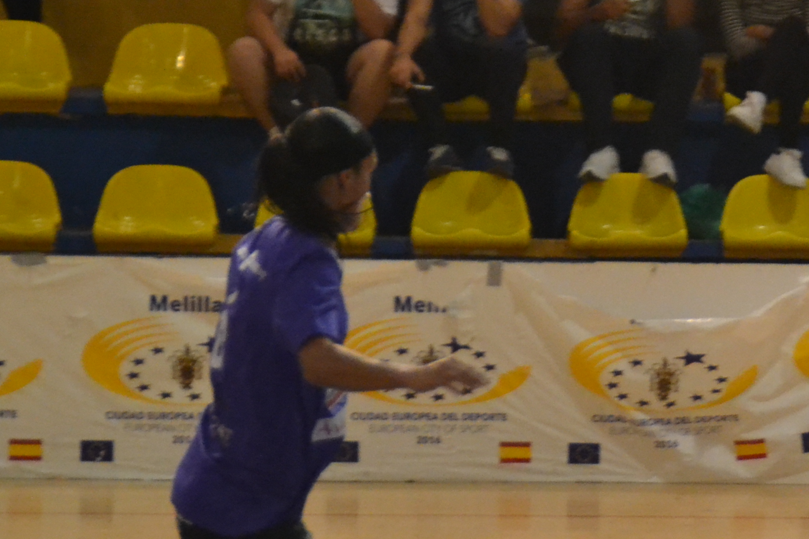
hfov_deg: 6.5
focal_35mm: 315
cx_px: 903
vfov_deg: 4.4
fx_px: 7084
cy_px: 323
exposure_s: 1/320
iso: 3200
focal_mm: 85
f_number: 5.6
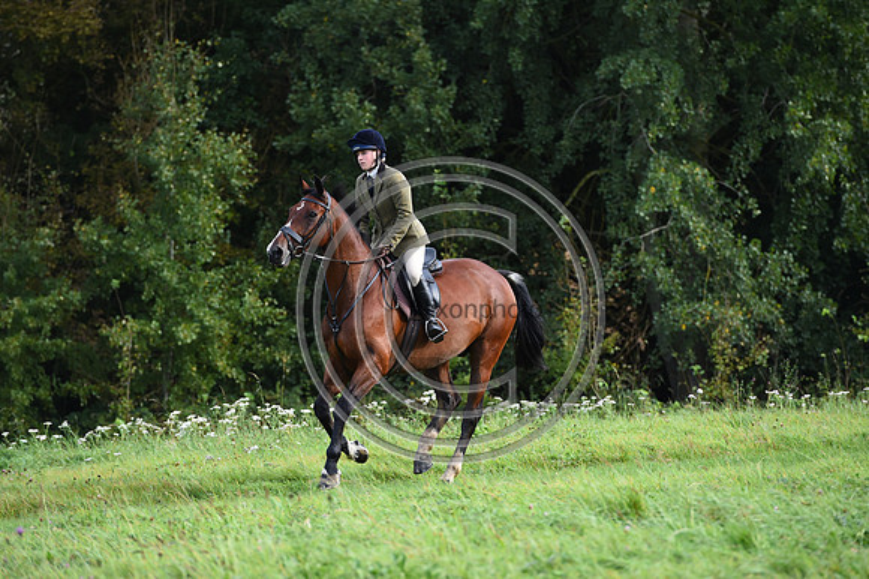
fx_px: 4825
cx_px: 434
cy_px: 290
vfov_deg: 6.9
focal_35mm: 200
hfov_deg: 10.3
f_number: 5
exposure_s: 1/800
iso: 640
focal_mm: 200
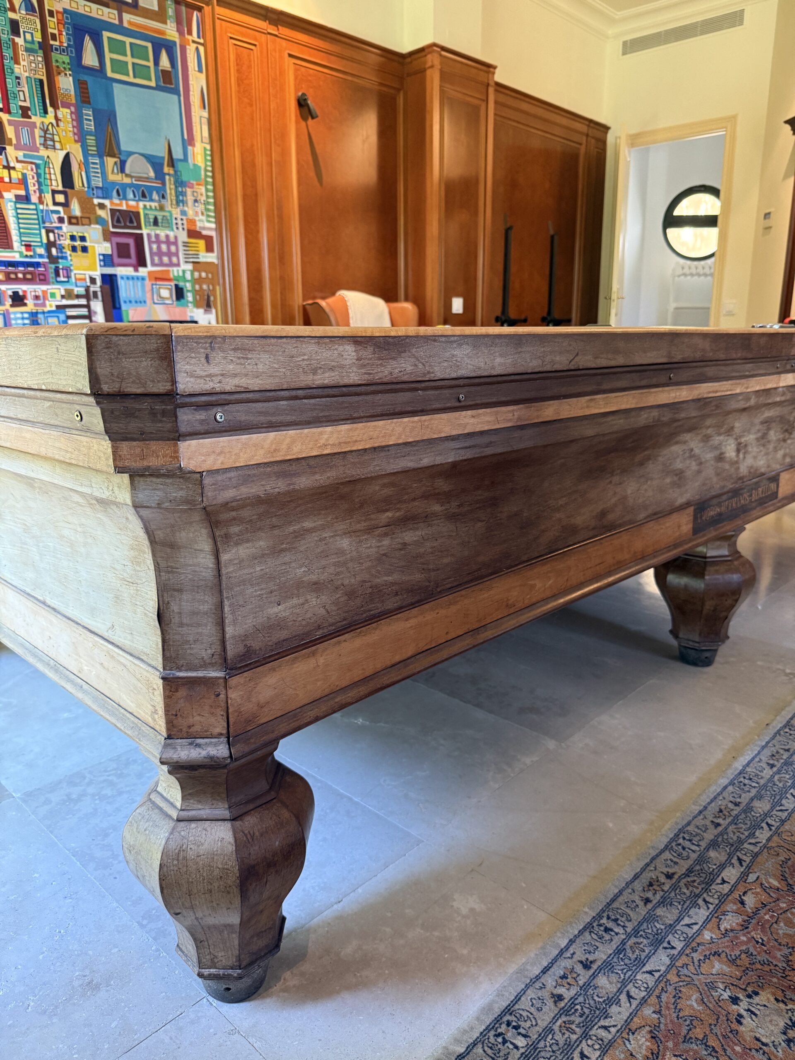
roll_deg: -0.3
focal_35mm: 24
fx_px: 735
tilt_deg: -14.1
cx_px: 398
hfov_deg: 56.8
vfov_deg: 71.6
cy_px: 530
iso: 400
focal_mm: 6.76
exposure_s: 1/50
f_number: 1.78
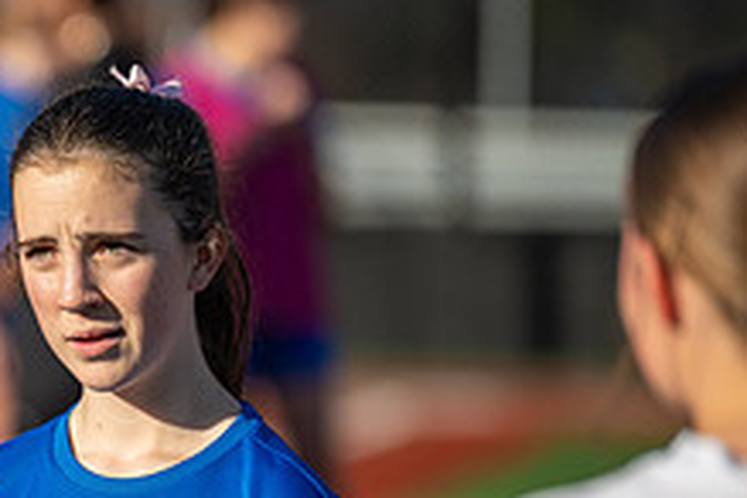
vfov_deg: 2.6
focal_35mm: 530
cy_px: 486
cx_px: -126
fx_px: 10997
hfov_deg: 3.9
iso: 125
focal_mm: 200
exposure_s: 1/2000
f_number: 2.8
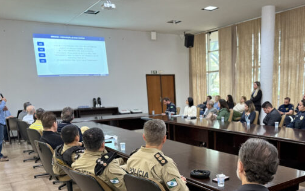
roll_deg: +1.3
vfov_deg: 35.0
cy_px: 155
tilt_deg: -11.7
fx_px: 291
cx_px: 192
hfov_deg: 54.7
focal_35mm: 35
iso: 500
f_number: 1.78
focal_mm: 6.76
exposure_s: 1/60
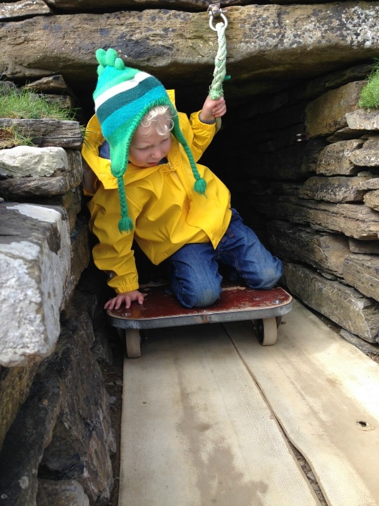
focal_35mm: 33
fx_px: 482
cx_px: 190
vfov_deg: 55.4
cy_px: 253
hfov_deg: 42.9
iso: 50
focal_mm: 4.12
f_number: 2.4
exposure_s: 1/411
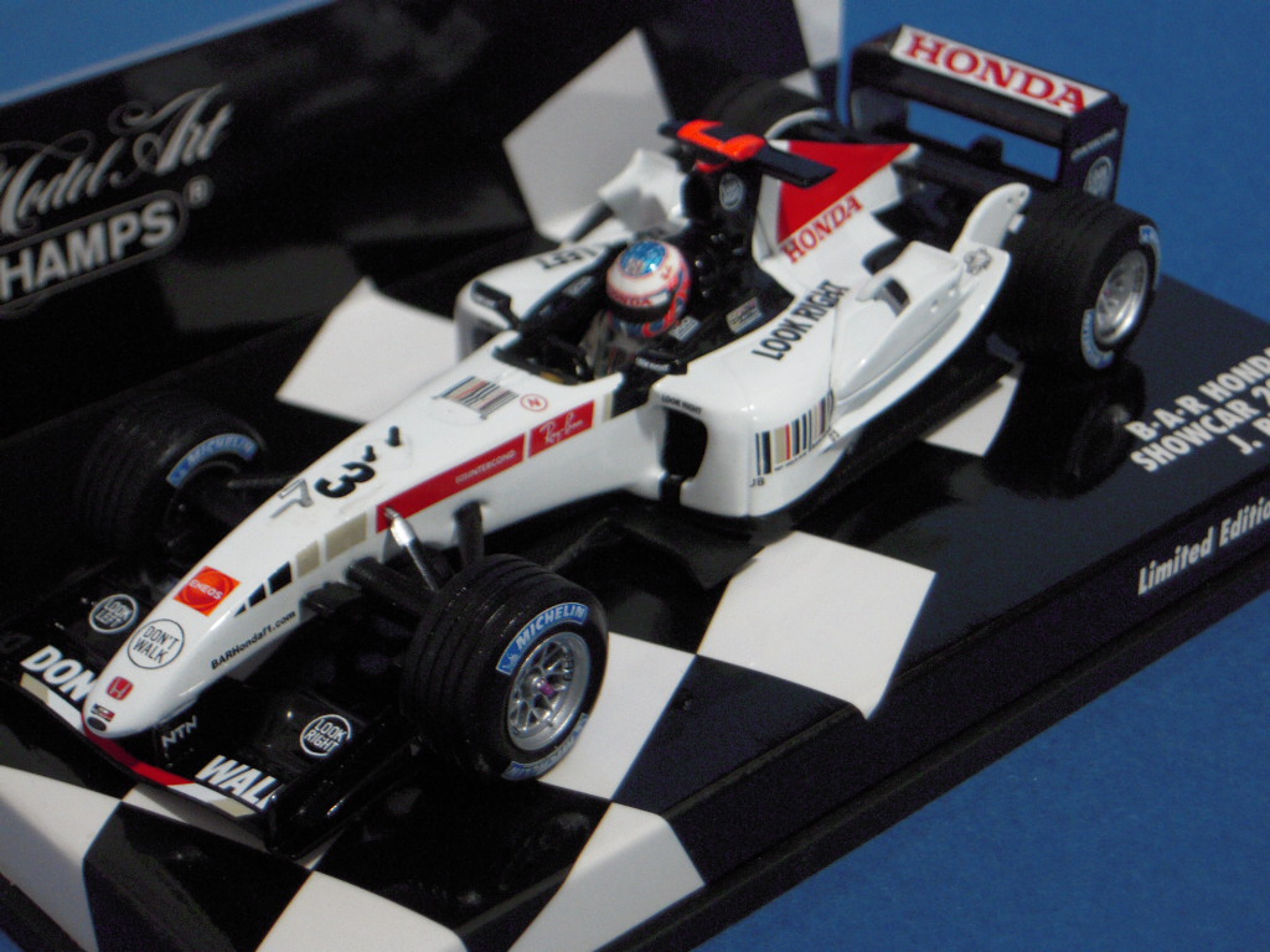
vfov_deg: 18.2
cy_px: 476
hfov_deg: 24.1
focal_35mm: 81
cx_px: 635
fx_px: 2972
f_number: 4.7
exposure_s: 1/15
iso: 500
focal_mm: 14.5
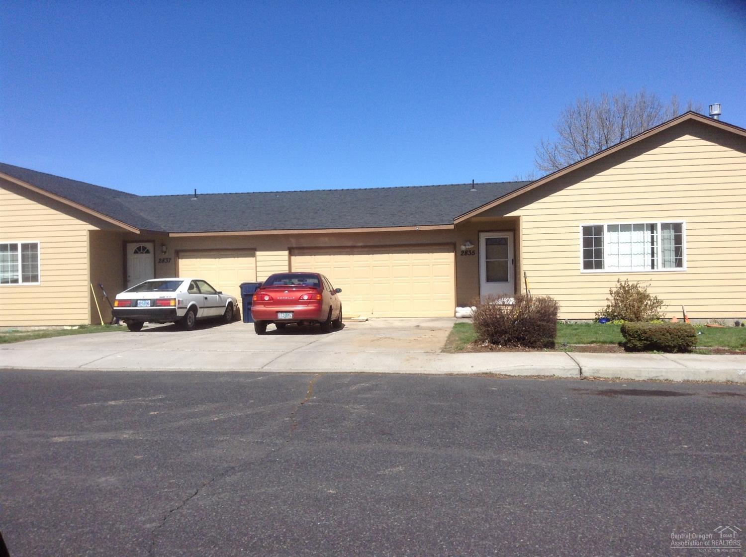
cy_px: 278
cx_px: 373
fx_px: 710
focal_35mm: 33
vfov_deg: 42.8
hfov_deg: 55.4
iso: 25
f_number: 2.4
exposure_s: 1/1412
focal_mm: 3.3
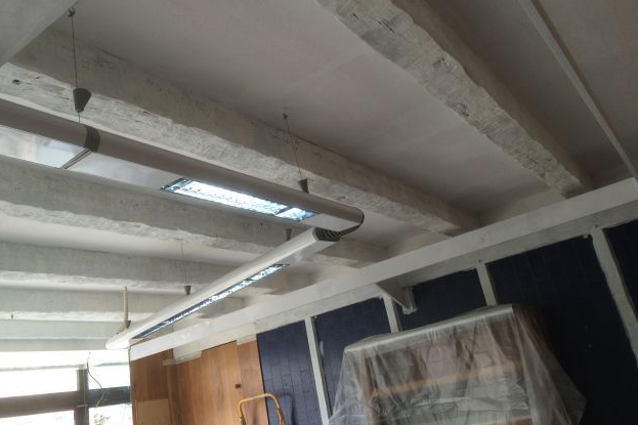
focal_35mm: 31
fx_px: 549
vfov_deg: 42.3
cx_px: 324
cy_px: 194
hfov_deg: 60.3
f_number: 2.2
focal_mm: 4.15
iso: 40
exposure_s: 1/50
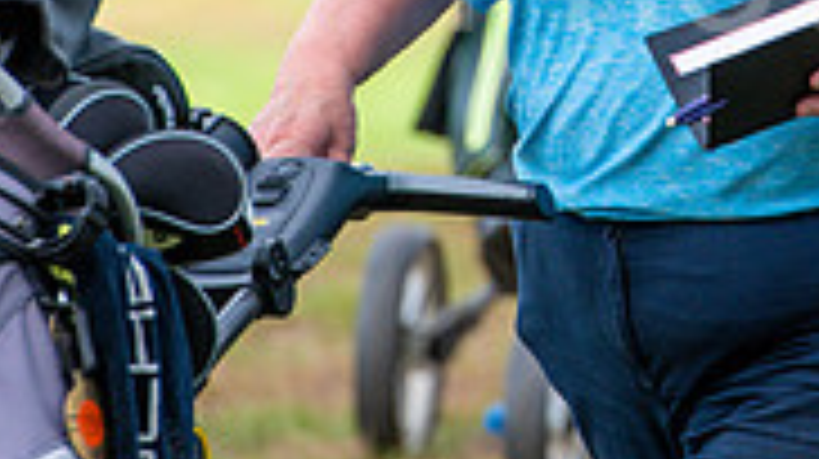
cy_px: -188
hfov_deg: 2.6
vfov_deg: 1.5
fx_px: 17900
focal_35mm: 825
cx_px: 878
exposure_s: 1/1250
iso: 160
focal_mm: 200
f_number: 4.5
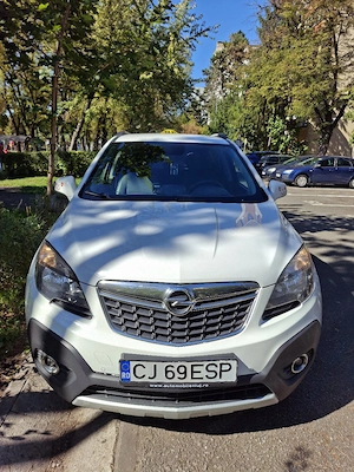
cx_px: 177
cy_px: 236
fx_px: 314
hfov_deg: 58.9
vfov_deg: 73.9
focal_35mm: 23
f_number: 1.8
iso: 50
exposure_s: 1/2000
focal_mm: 5.54
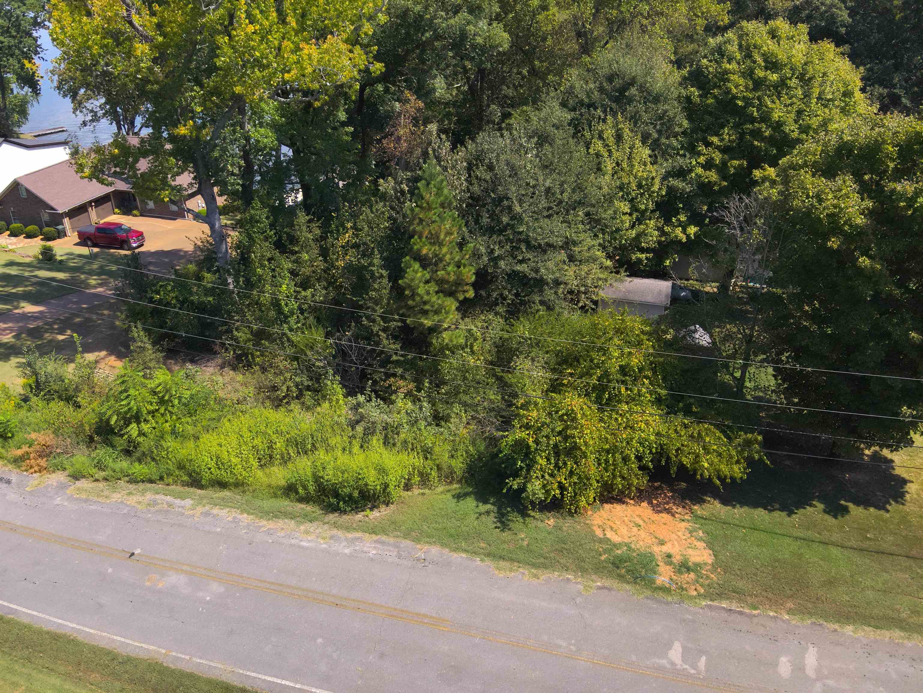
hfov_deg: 71.6
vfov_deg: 56.8
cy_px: 346
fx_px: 640
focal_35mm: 24
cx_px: 462
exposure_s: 1/1250
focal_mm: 4.4
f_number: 2.8
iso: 100
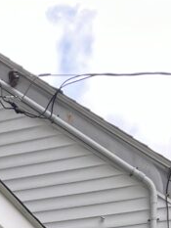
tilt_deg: -0.6
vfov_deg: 13.3
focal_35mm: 123
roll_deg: -1.3
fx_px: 809
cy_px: 486
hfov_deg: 10.8
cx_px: -197
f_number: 1.8
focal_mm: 3.99
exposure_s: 1/235
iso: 25
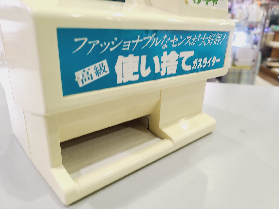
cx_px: 140
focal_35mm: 26
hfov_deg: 67.3
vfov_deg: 53.1
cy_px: 104
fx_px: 210
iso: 100
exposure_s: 1/50
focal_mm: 5.4
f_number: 1.8
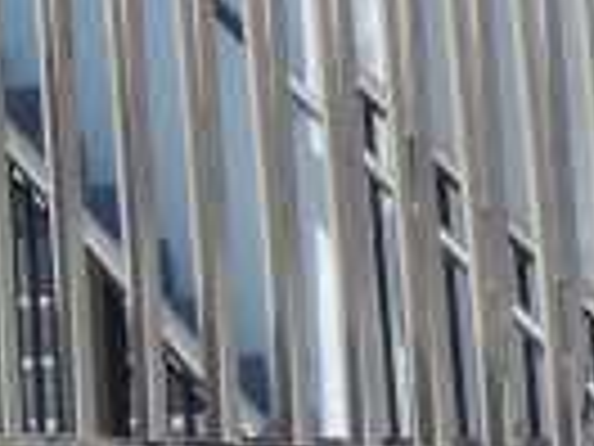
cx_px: -1040
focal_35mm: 242
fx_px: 4153
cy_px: 257
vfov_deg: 6.1
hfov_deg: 7.4
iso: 80
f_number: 3.3
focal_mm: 7.1
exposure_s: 1/400
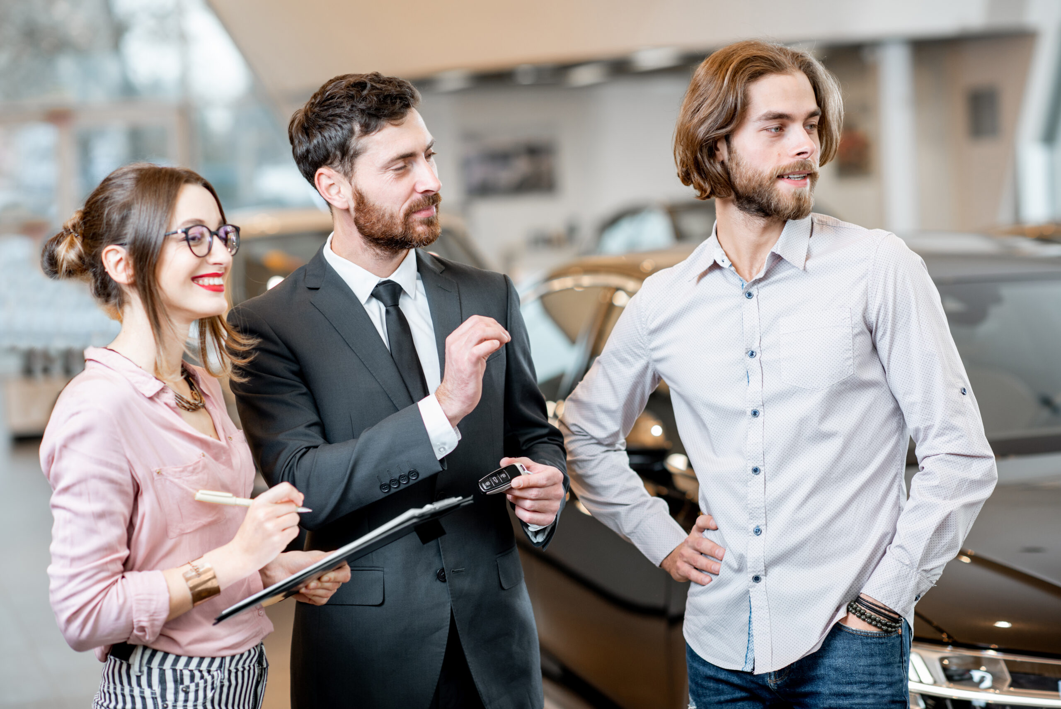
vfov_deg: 16.1
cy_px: 354
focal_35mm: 85
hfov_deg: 23.9
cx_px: 530
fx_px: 2506
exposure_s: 1/200
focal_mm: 85
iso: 320
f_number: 2.5
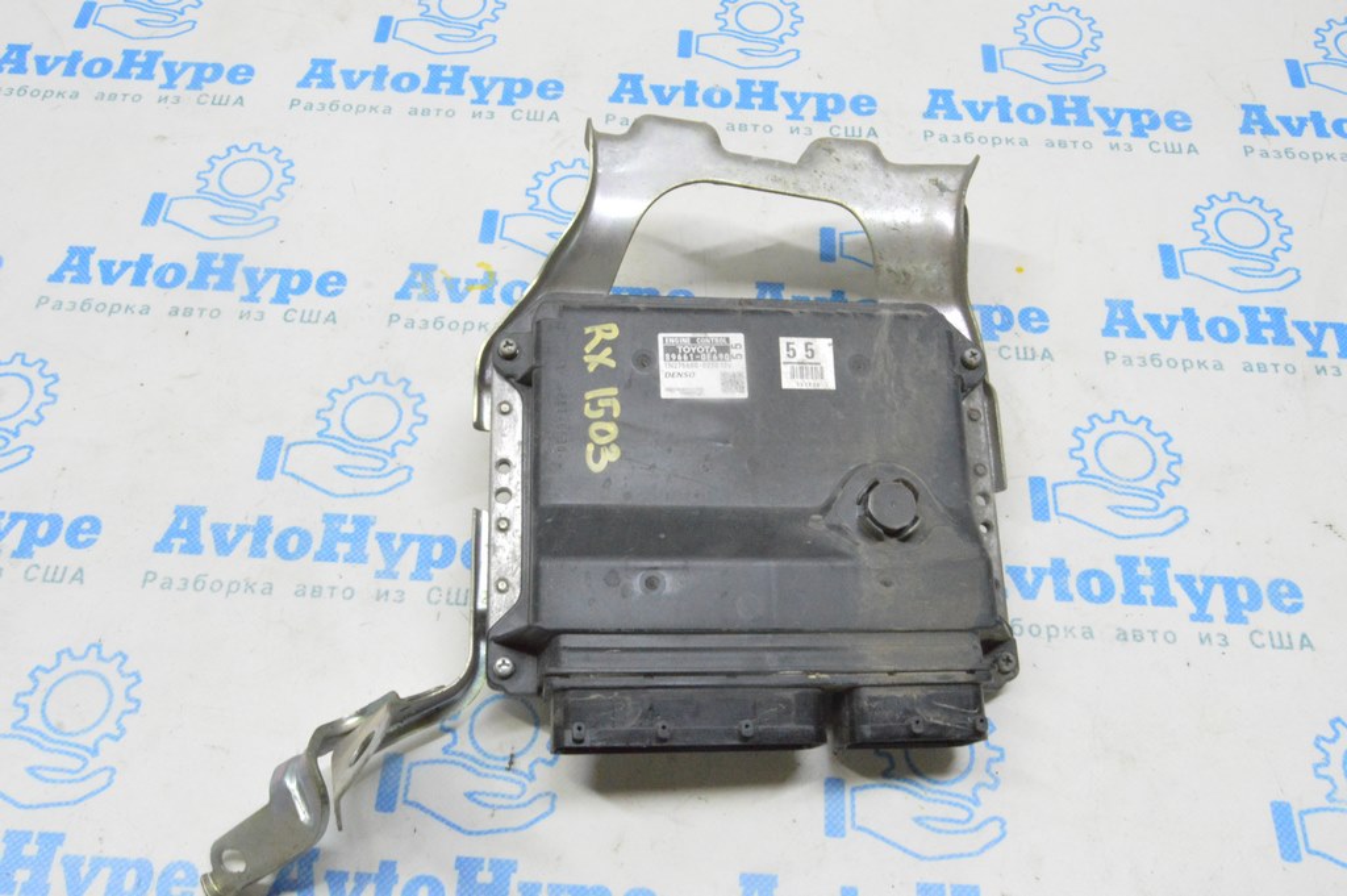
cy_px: 448
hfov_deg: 57.3
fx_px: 1234
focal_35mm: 33
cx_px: 674
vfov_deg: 39.9
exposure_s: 1/15
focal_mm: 22
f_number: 20
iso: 6400
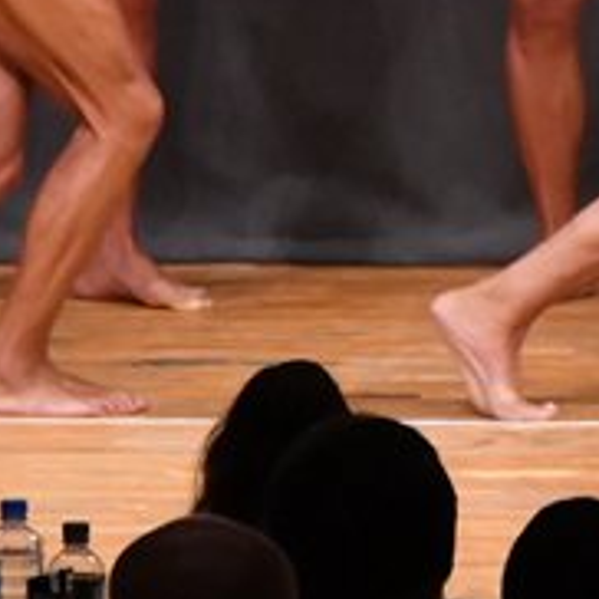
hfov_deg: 2.0
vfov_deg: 2.0
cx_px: 749
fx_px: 17013
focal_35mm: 869
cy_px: -142
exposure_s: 1/400
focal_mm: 160
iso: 8000
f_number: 5.6
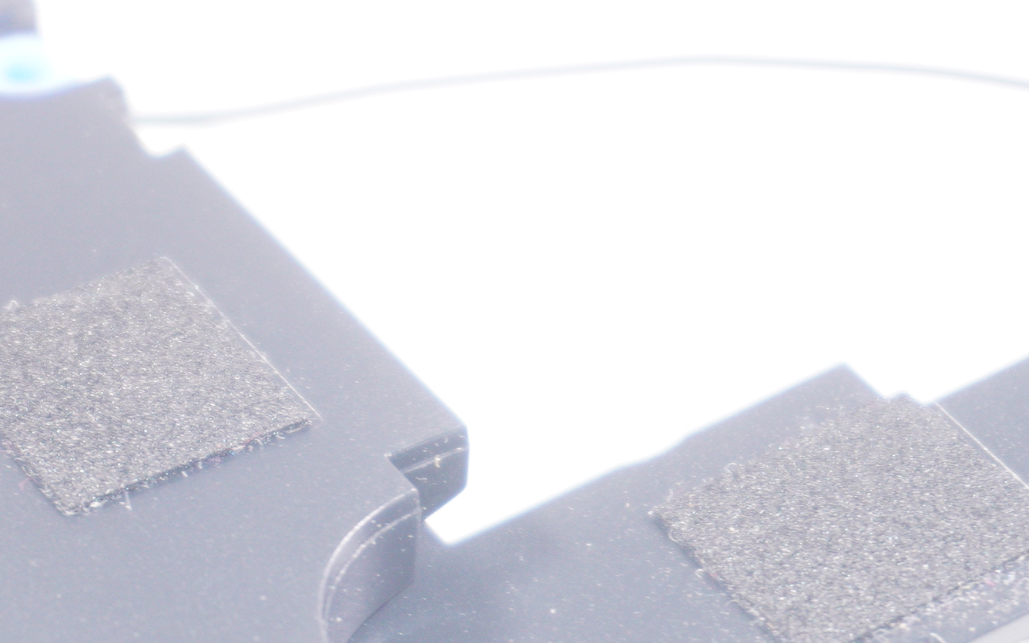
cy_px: 464
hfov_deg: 12.2
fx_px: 4823
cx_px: 328
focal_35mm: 172
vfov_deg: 7.6
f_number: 5.6
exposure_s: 1/80
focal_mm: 50
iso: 640
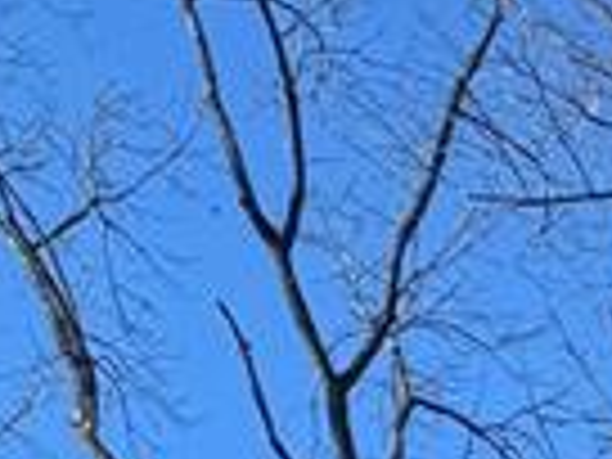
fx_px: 3200
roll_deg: -0.6
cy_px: 1652
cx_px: 1390
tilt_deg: +4.7
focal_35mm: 181
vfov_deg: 6.9
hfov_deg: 9.8
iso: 80
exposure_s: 1/2105
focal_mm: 6.76
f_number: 1.78
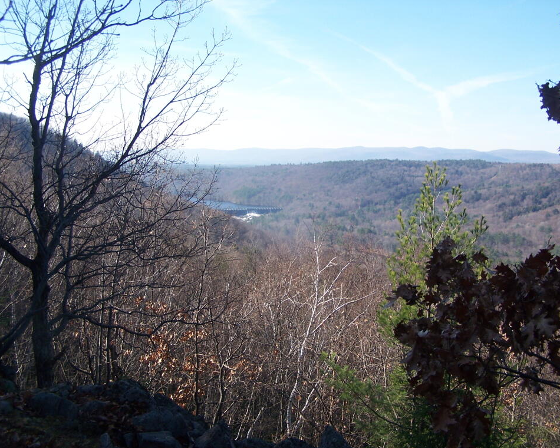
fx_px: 663
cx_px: 299
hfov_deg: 45.8
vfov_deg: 37.3
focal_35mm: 40
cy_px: 225
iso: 80
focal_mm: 6.3
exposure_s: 1/500
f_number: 2.8
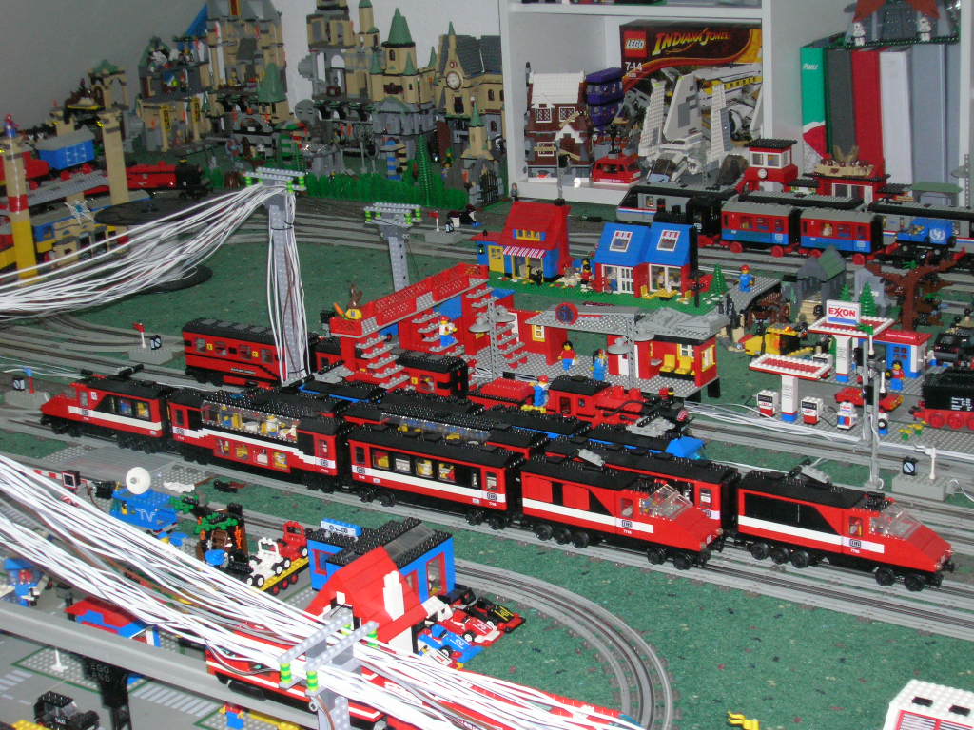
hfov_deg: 30.7
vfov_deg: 23.3
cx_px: 487
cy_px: 365
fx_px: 1773
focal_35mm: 63
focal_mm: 10.4
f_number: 3.6
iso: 185
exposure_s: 1/60.1
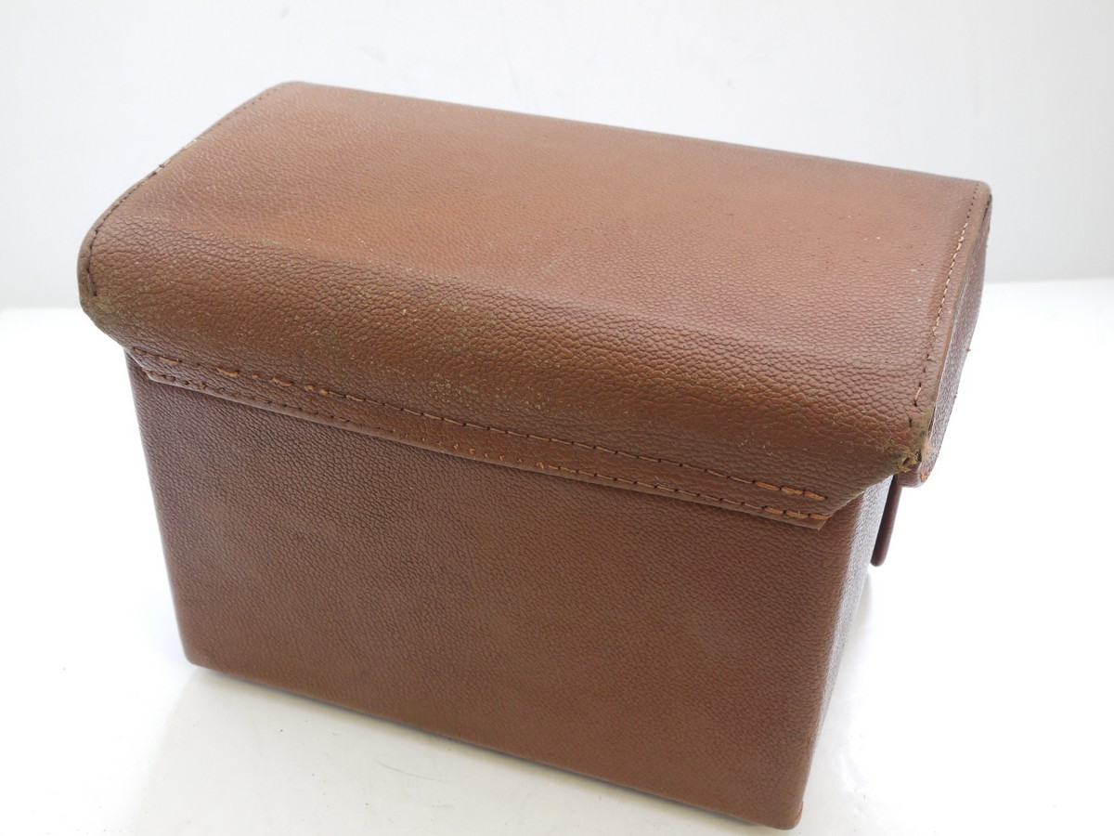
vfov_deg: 32.9
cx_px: 557
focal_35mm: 44
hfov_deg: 42.9
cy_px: 418
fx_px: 1416
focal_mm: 22
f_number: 10
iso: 400
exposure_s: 1/5
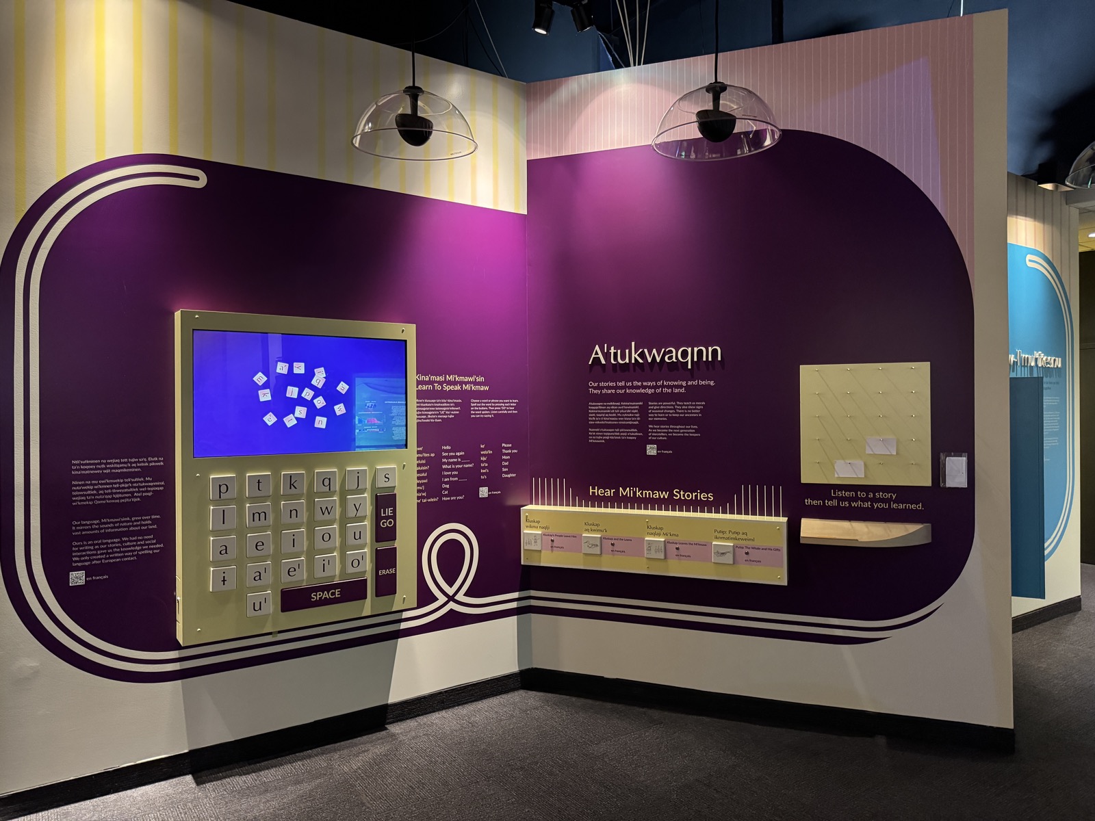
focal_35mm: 24
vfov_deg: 56.8
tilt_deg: -0.8
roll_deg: +0.5
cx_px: 548
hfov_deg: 71.6
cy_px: 410
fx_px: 759
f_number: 1.78
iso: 1000
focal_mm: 6.76
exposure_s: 1/38
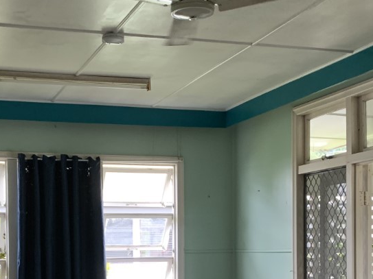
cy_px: 270
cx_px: 161
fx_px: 743
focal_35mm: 69
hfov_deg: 28.1
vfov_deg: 20.7
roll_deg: -0.1
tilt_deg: -0.8
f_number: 1.8
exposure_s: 1/60
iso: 125
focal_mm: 4.25
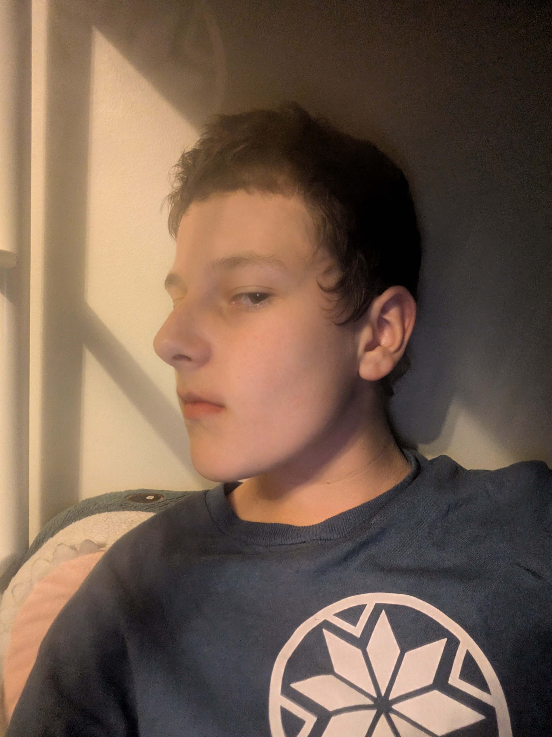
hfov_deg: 63.4
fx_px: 446
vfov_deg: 79.0
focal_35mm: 21
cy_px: 368
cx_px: 276
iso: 738
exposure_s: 1/30
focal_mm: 2.74
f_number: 2.2
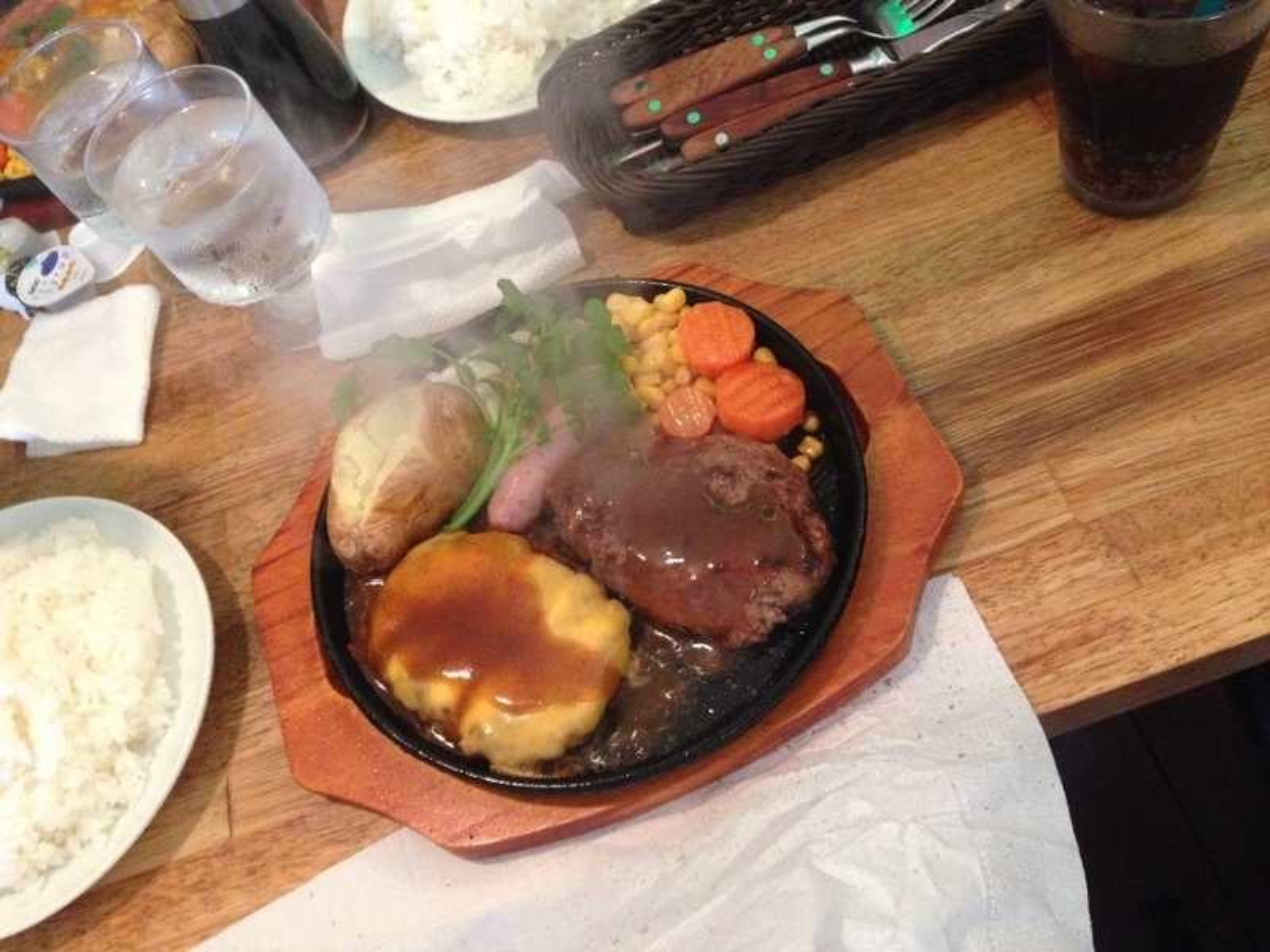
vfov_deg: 42.9
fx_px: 1211
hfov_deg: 55.4
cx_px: 635
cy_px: 476
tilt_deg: -57.5
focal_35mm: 33
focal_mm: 4.12
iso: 400
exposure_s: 1/17
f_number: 2.4
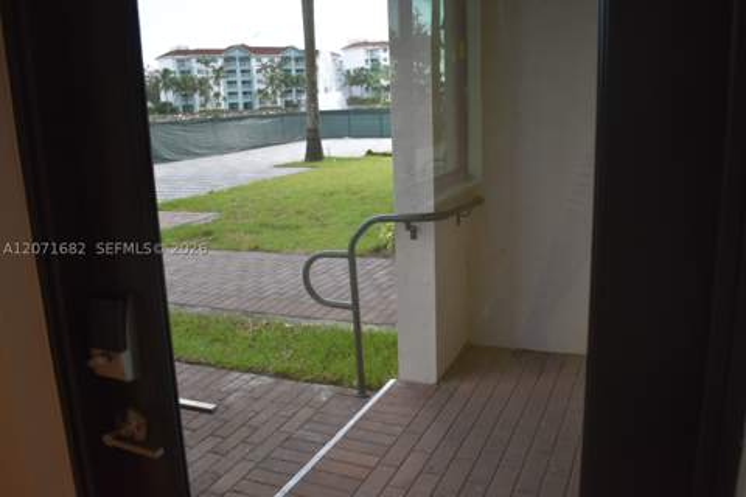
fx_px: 653
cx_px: 373
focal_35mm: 32
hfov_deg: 59.5
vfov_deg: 41.7
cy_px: 248
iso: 500
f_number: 3.8
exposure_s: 1/250
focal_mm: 21
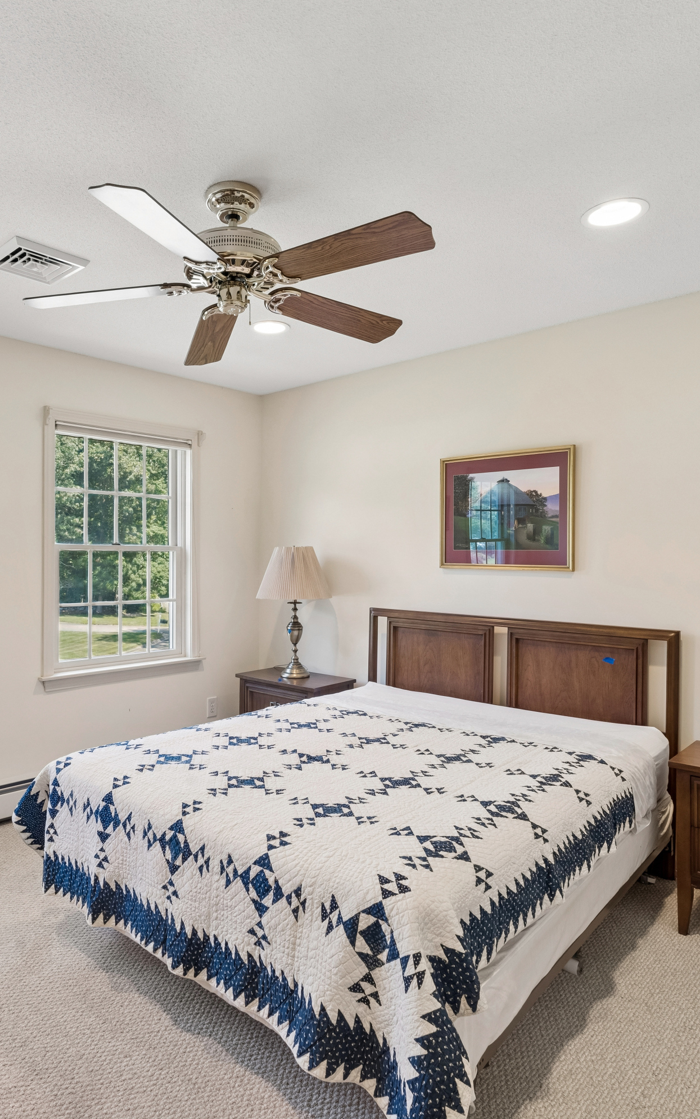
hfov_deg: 54.3
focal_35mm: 22
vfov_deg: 79.7
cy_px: 559
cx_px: 251
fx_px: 672
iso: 400
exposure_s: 1/6
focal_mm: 14
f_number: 13
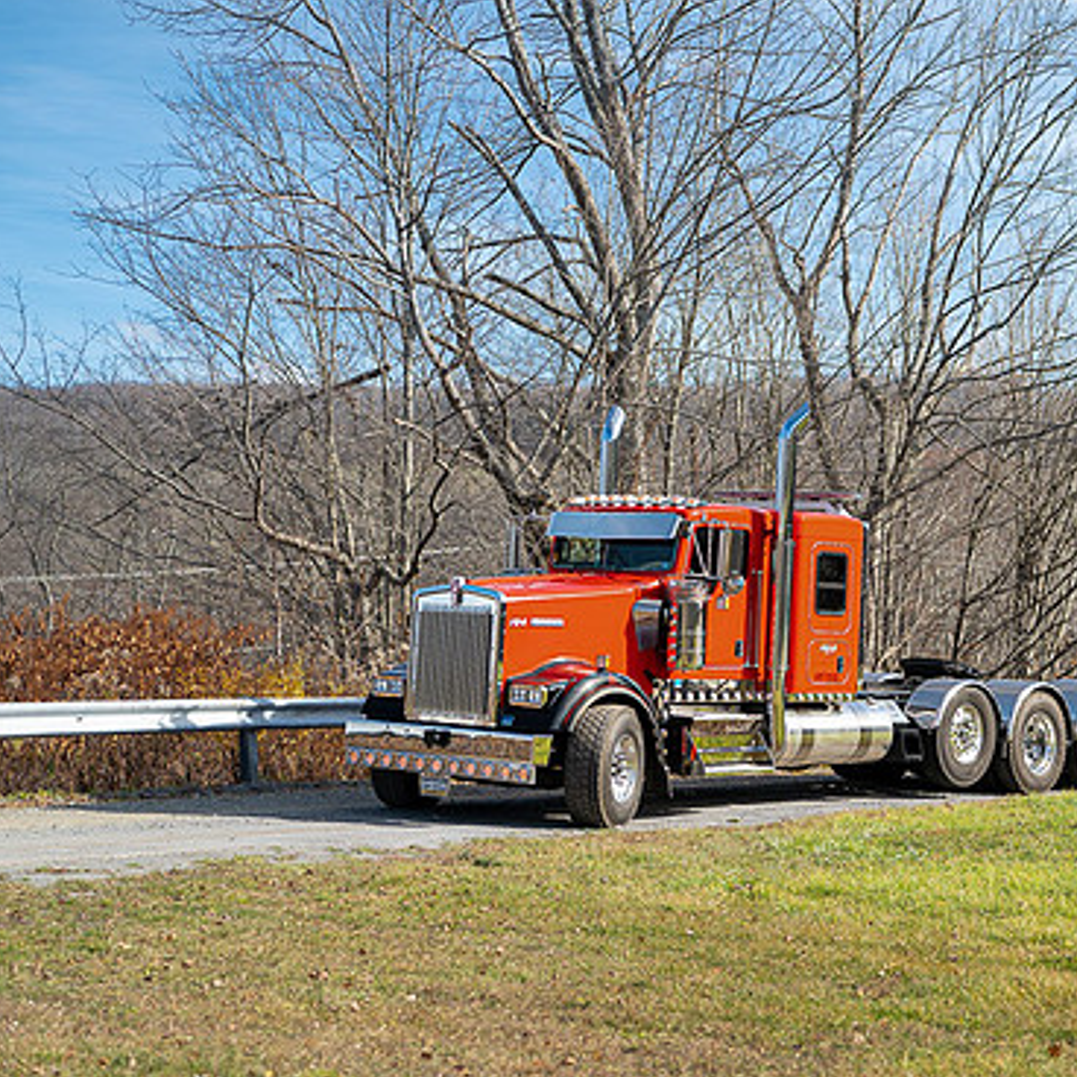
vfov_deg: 23.1
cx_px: 755
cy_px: 546
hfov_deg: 22.9
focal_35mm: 75
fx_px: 2640
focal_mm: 56
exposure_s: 1/60
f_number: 2.5
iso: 100
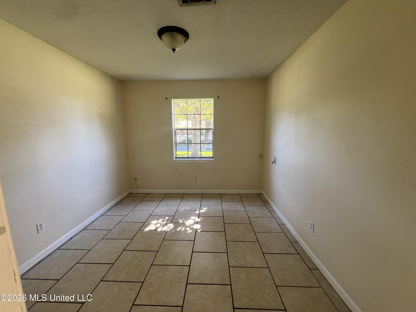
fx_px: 156
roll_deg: +0.7
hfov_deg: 106.2
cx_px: 208
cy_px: 156
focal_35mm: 13
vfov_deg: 89.9
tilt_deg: -7.6
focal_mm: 1.57
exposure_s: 1/99
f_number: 1.8
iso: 125
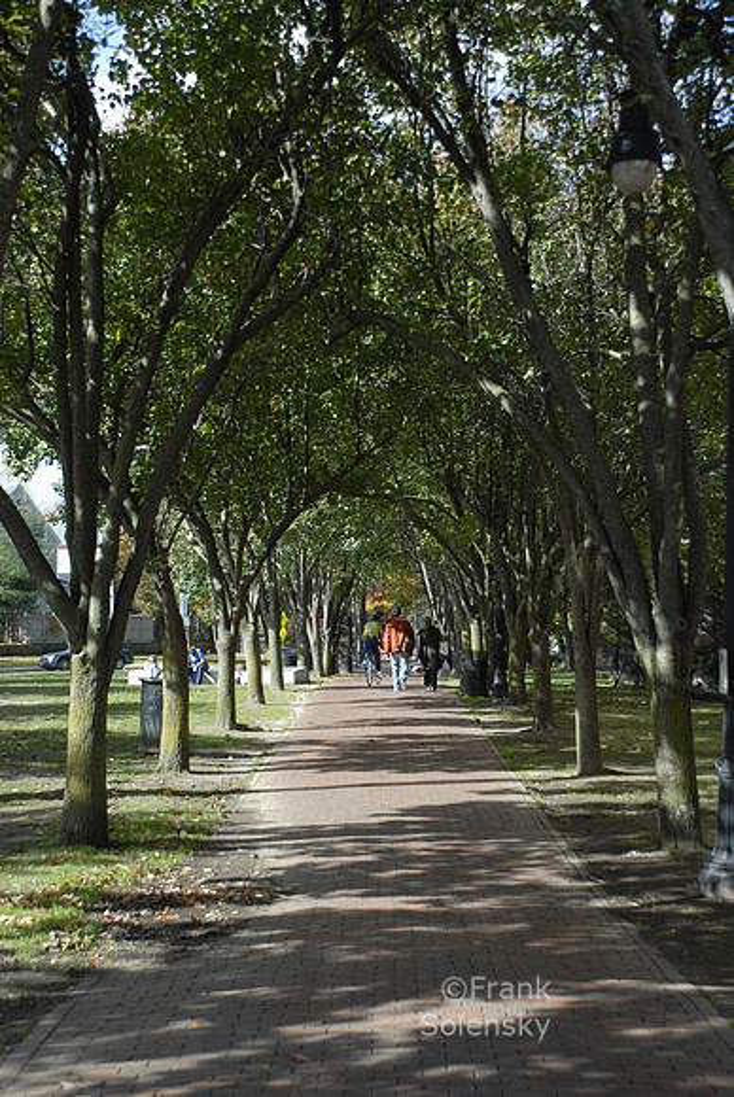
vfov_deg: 35.0
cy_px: 548
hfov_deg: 23.8
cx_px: 367
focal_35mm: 57
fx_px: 1739
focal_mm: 38
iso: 200
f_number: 5
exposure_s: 1/250
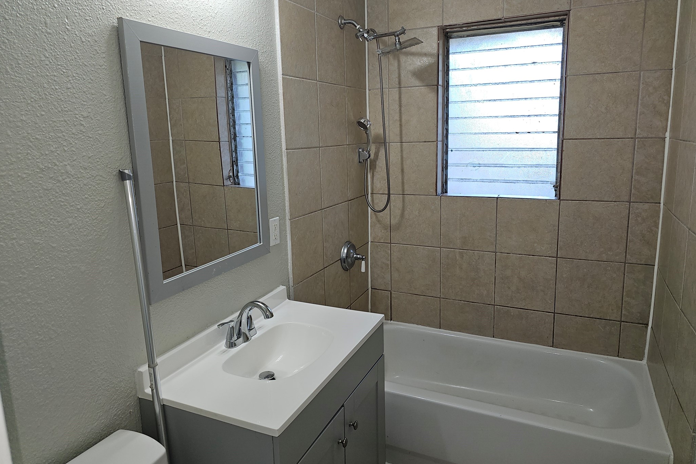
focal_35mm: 24
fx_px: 464
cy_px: 213
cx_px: 347
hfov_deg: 73.7
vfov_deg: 53.1
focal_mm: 6.3
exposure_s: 1/60
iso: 40
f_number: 1.7
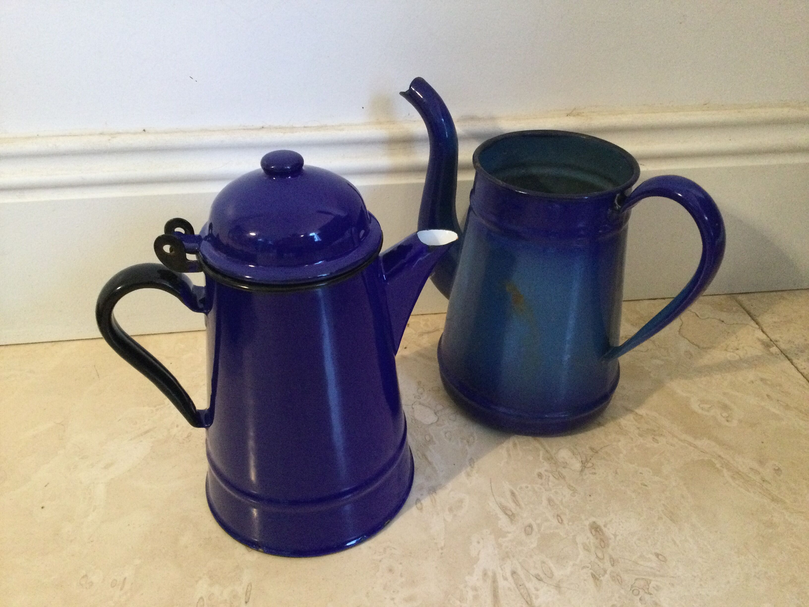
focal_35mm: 31
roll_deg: -1.6
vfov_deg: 45.4
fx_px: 724
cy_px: 304
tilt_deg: -34.8
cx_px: 404
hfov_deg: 58.4
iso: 200
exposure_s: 1/17
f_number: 2.4
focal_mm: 3.3
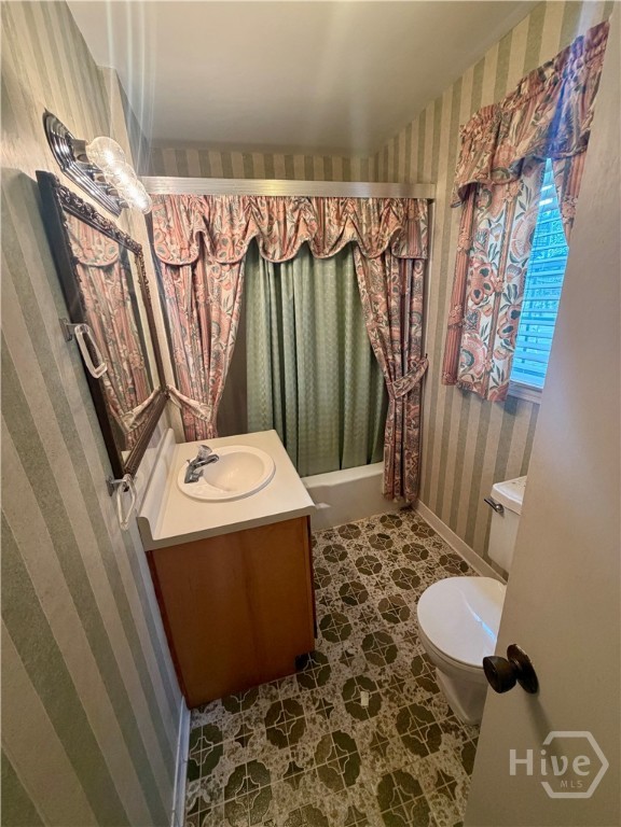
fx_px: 335
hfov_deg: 85.7
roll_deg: +2.9
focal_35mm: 14
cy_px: 414
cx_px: 310
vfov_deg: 102.1
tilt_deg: -18.3
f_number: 2.2
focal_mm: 2.22
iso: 320
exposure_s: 1/120
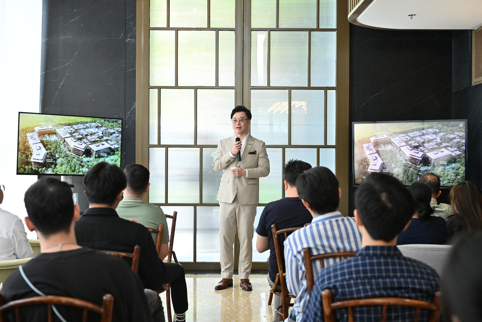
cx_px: 241
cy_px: 161
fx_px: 656
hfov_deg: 40.3
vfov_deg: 27.5
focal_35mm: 49
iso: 2500
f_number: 4
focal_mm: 49
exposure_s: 1/250
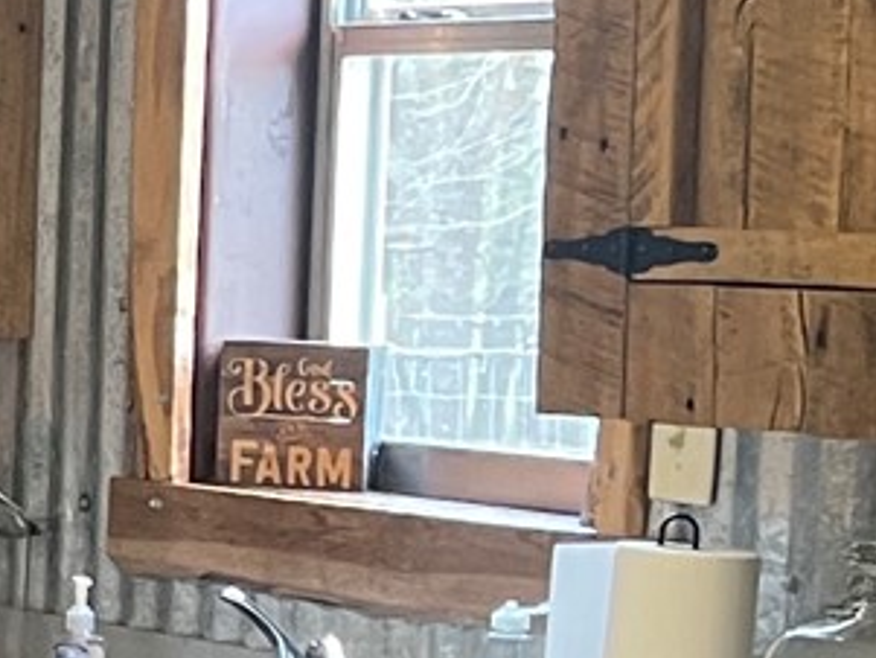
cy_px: 498
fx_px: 4481
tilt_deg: -3.9
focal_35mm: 177
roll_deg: -0.6
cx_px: -1400
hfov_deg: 9.6
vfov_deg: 8.4
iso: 250
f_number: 1.6
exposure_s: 1/60
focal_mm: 5.1
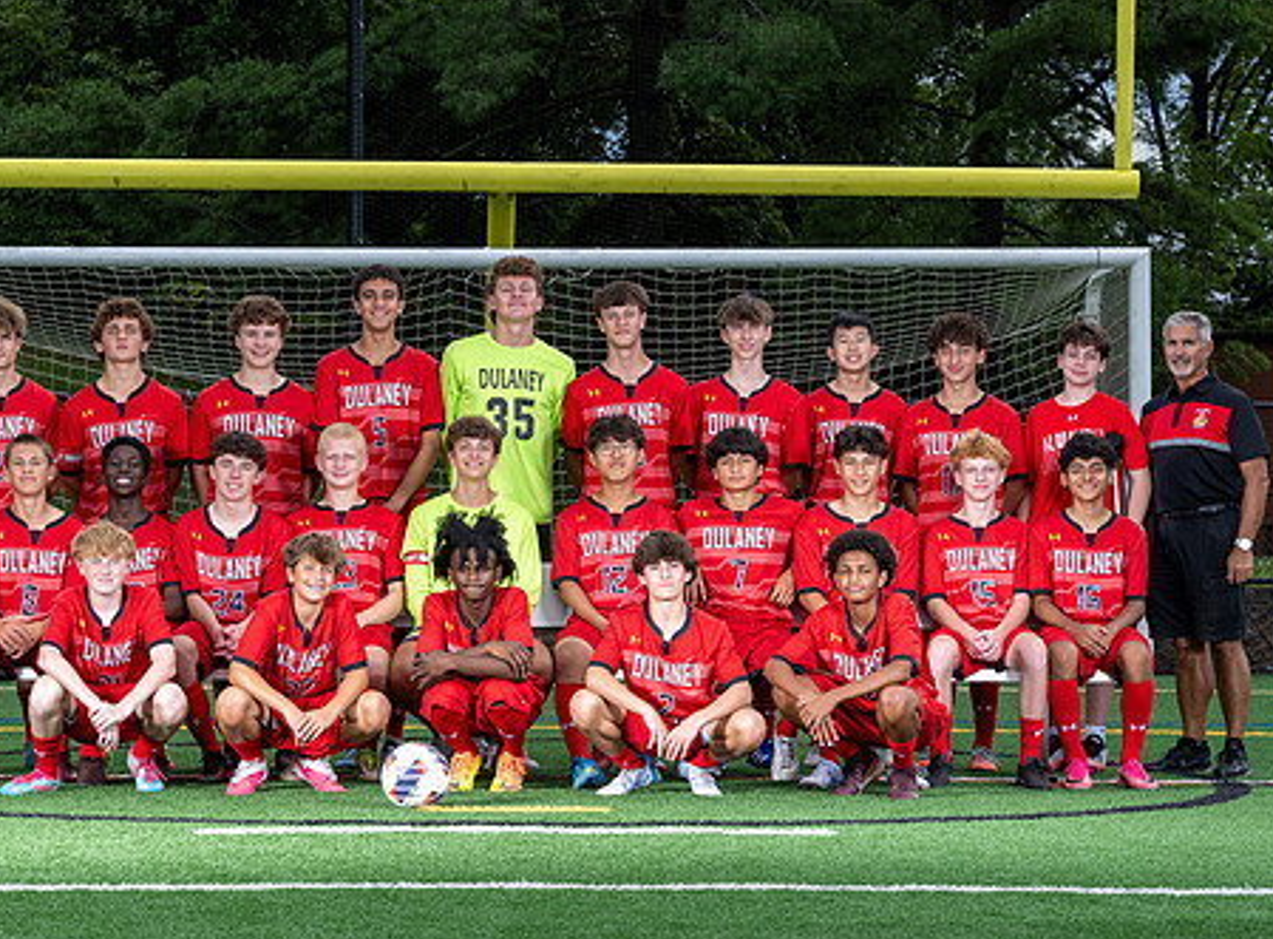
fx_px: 4057
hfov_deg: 17.8
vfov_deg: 13.2
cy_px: 616
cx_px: 499
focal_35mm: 111
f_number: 6.3
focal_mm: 77
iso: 64
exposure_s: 1/200
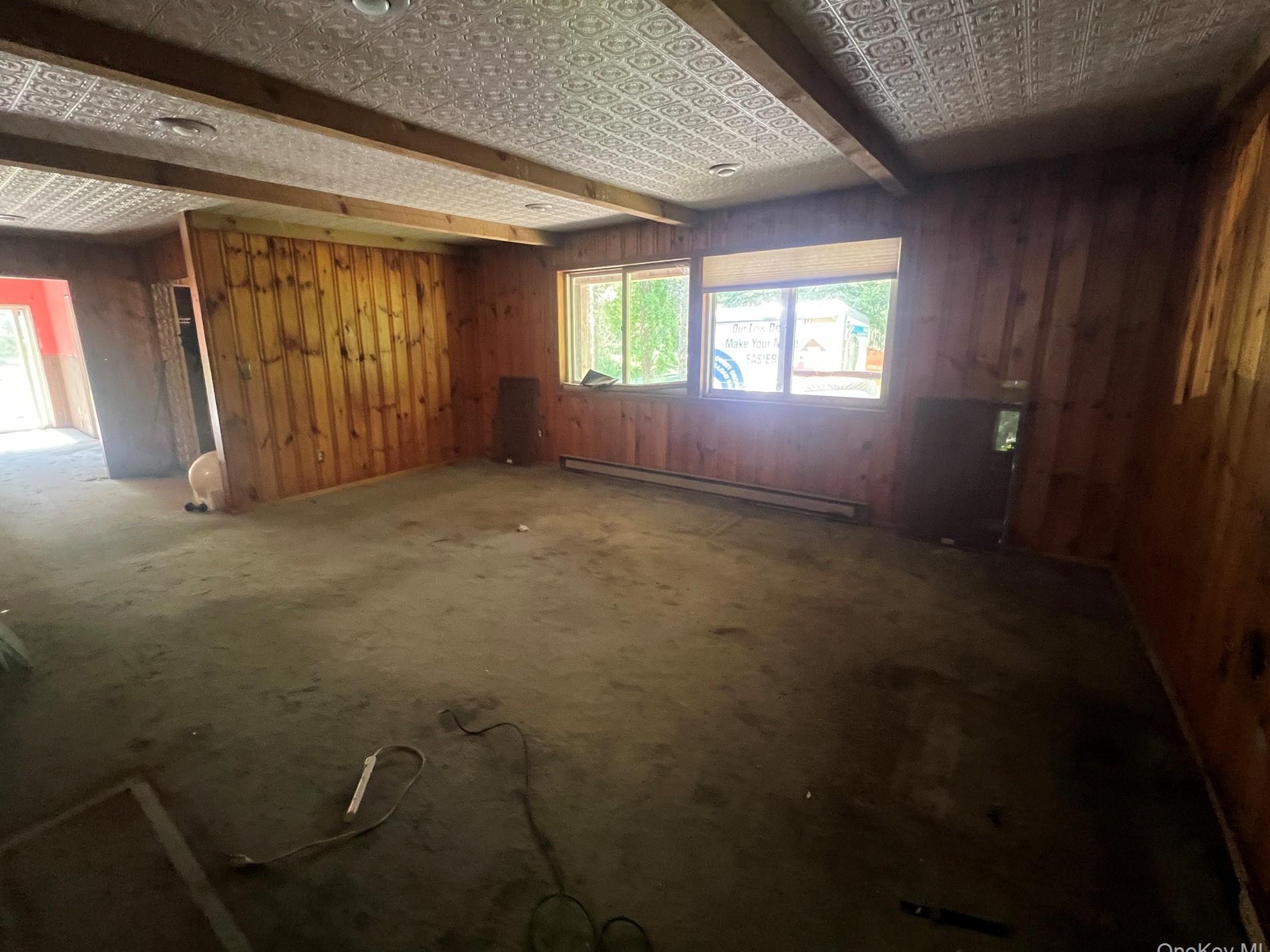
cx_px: 609
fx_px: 514
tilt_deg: -11.4
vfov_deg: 85.6
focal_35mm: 14
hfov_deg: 102.0
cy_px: 455
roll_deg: -0.2
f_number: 1.8
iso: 640
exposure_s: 1/60
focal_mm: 1.57
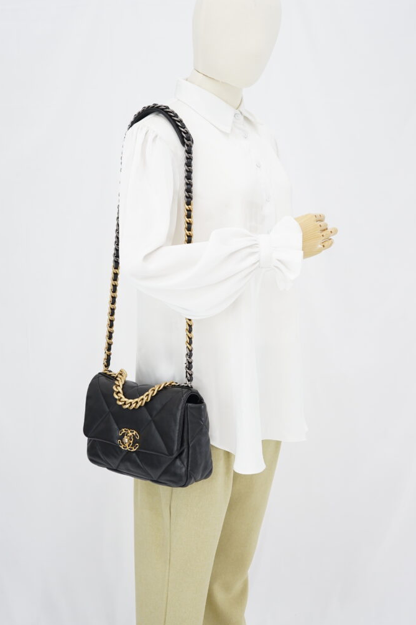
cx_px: 209
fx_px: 884
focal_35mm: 51
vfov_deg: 38.9
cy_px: 313
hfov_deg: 26.5
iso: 640
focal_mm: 50
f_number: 6.3
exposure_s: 1/8
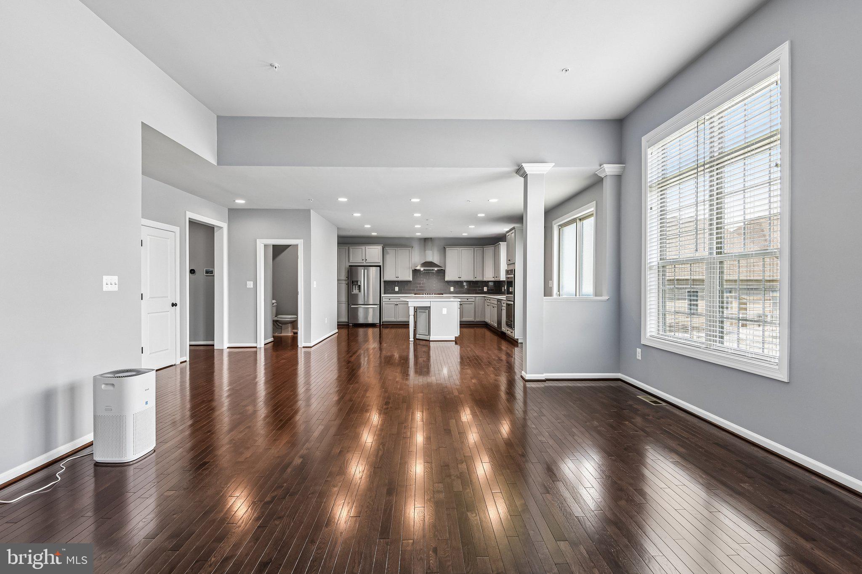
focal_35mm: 16
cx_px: 431
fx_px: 383
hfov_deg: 96.7
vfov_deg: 73.7
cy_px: 287
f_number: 8
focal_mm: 16
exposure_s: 1/15
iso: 400
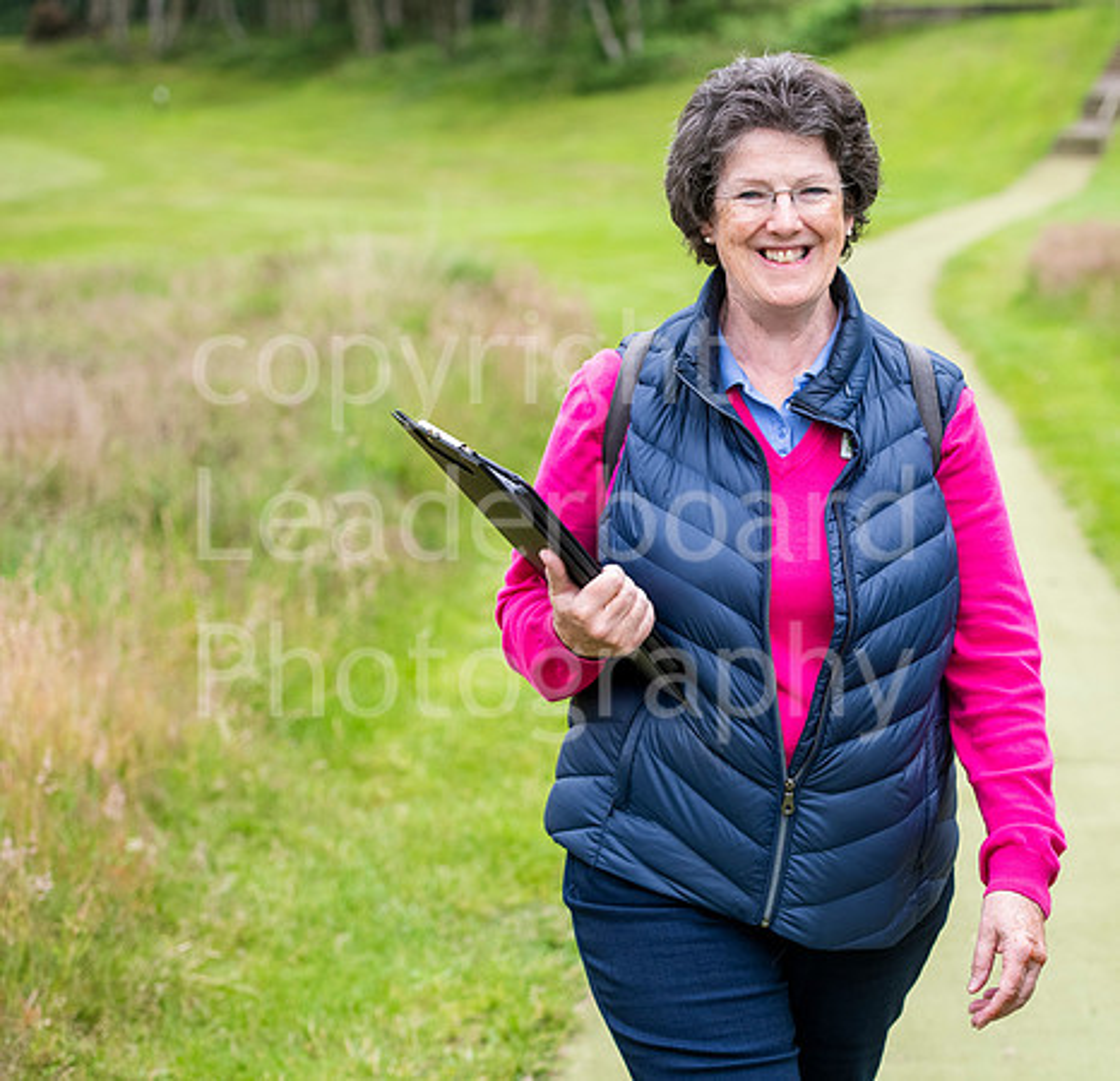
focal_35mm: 91
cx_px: 842
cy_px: 520
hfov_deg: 19.3
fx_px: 3276
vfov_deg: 18.7
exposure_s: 1/1250
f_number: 5
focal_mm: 70
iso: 800
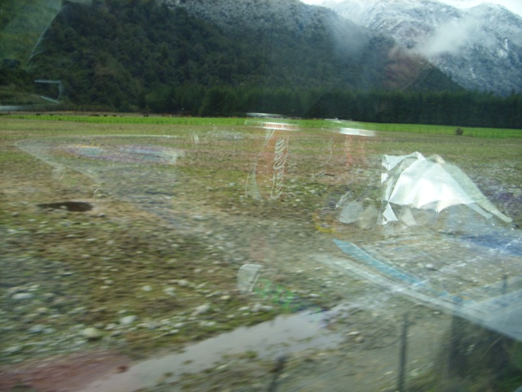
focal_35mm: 38
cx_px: 261
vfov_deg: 37.7
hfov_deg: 49.0
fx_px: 573
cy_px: 196
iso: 50
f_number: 2.8
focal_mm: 7.8
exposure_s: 1/135
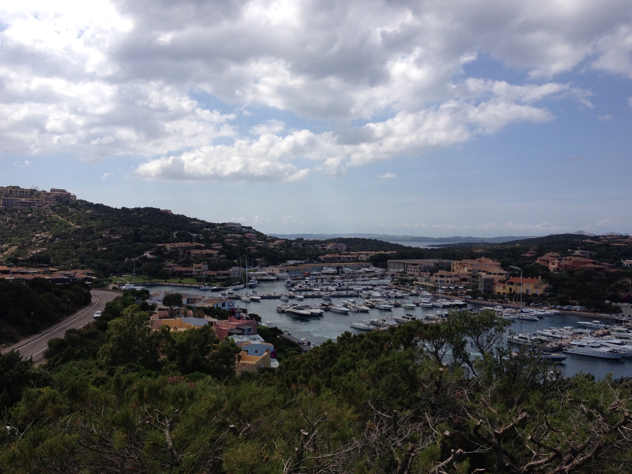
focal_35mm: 35
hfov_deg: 52.6
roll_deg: -0.6
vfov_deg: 40.7
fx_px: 639
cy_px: 237
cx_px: 316
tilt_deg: -2.2
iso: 50
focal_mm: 4.28
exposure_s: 1/2123
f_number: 2.4
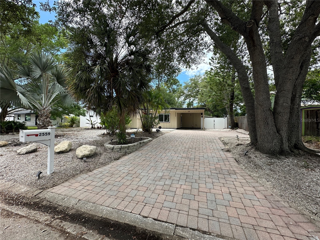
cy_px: 120
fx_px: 129
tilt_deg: +1.4
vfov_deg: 85.7
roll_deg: -0.1
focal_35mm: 14
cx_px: 160
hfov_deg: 102.1
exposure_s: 1/465
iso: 40
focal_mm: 2.22
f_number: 2.2
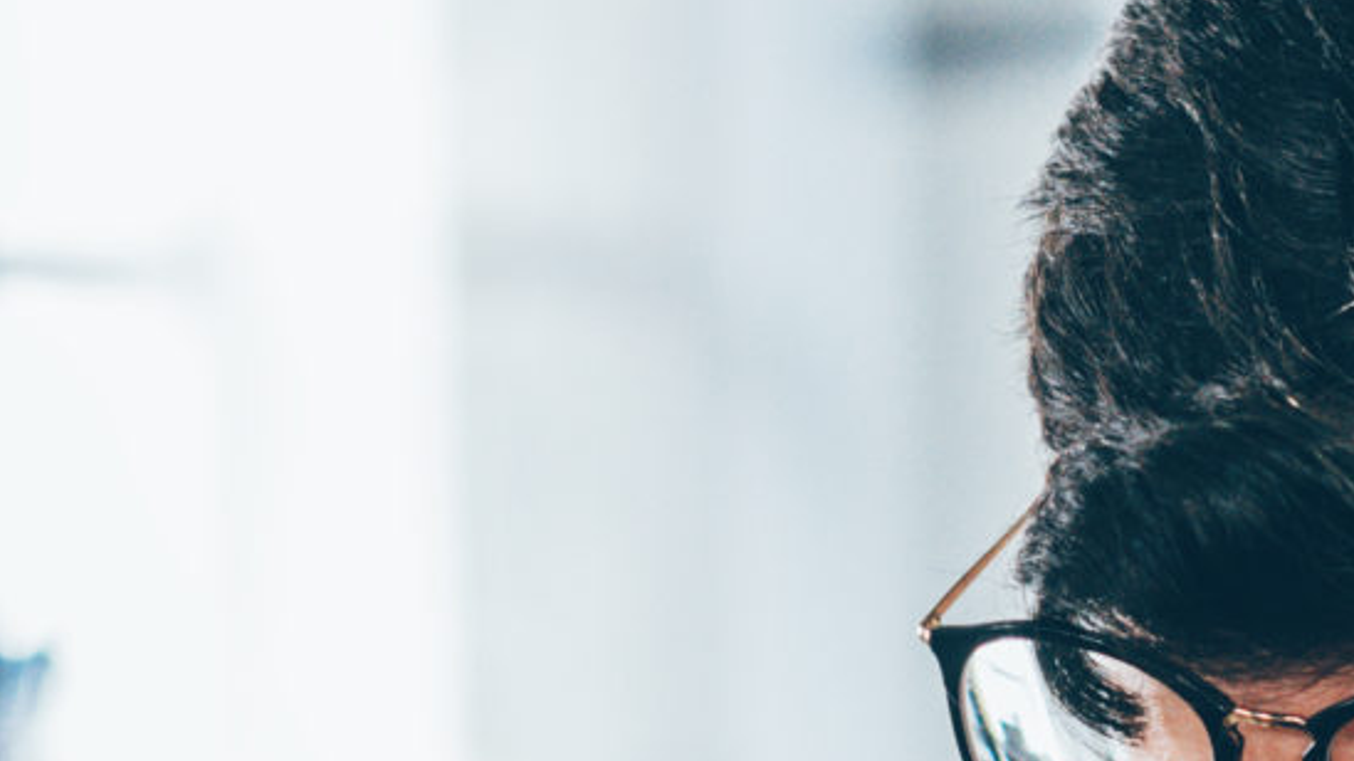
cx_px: 1460
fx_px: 9656
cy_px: 1338
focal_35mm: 269
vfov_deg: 4.5
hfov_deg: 8.0
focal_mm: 55
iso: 1600
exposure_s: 1/200
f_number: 2.2
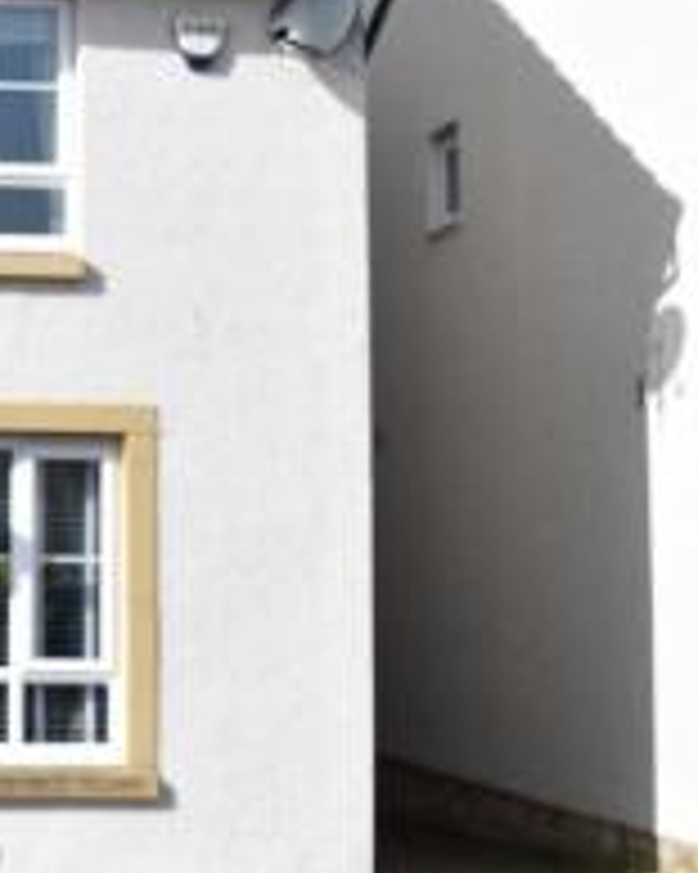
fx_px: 2145
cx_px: -248
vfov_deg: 22.9
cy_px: 290
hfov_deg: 17.2
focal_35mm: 83
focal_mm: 24
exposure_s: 1/640
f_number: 5
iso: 100
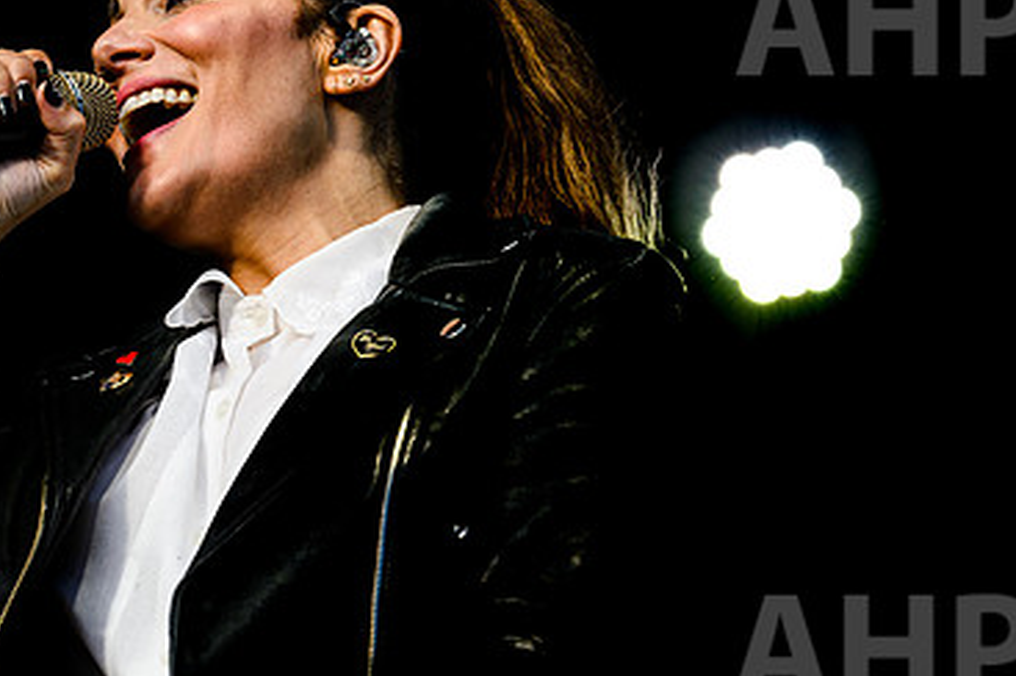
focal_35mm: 253
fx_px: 7134
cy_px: 349
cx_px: 360
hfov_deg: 8.1
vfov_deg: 5.4
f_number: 4.5
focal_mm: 160
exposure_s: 1/800
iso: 200
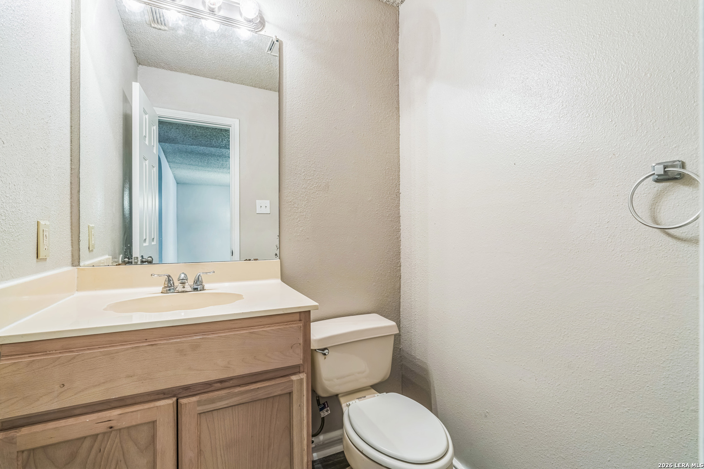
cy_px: 234
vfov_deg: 73.7
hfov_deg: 96.7
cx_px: 352
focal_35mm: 16
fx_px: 313
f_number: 9
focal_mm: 16
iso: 250
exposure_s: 1/2.5
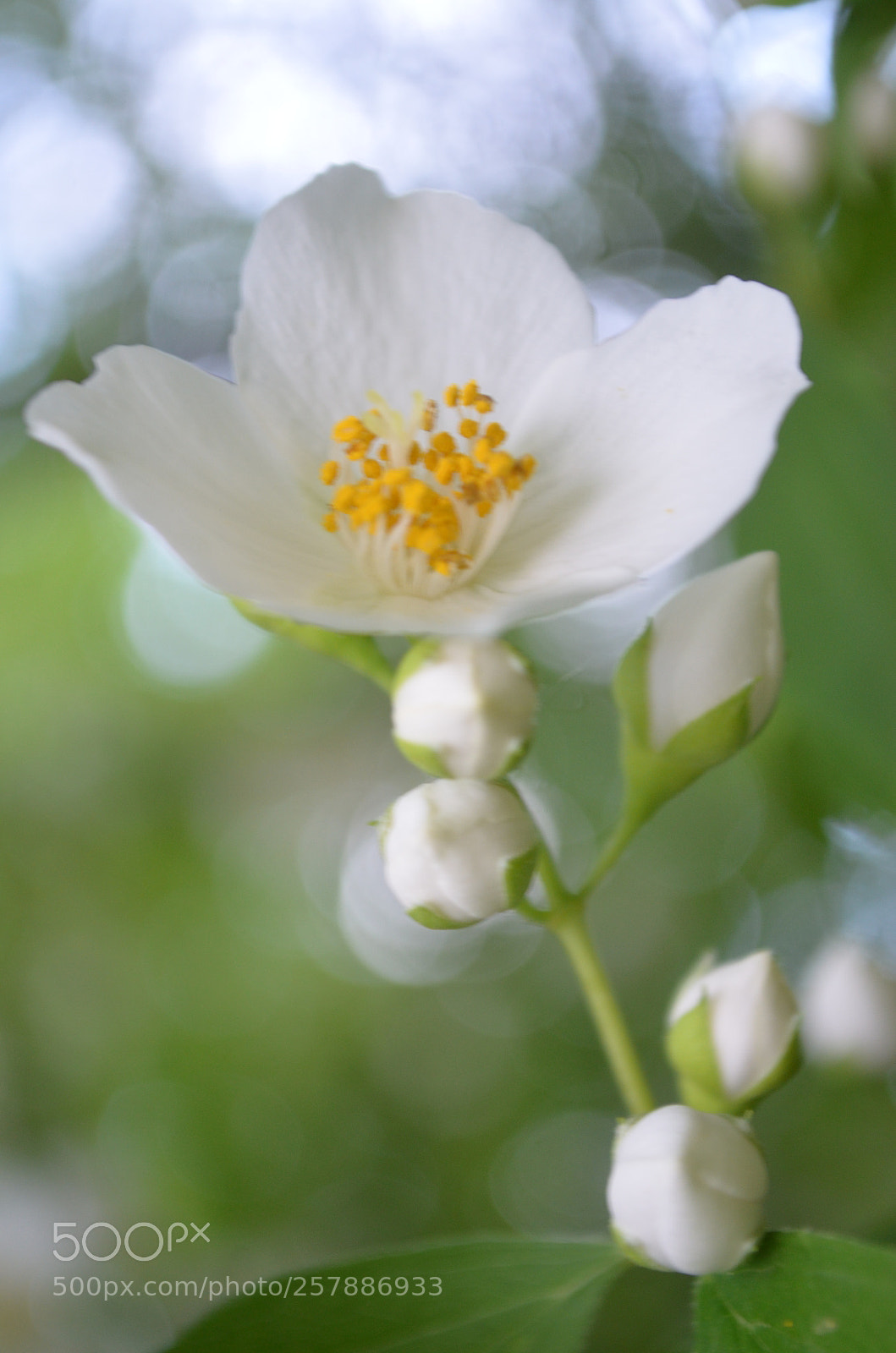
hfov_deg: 16.5
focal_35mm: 82
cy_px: 676
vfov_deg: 24.7
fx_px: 3095
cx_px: 448
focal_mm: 55
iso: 500
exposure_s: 1/30
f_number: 5.6
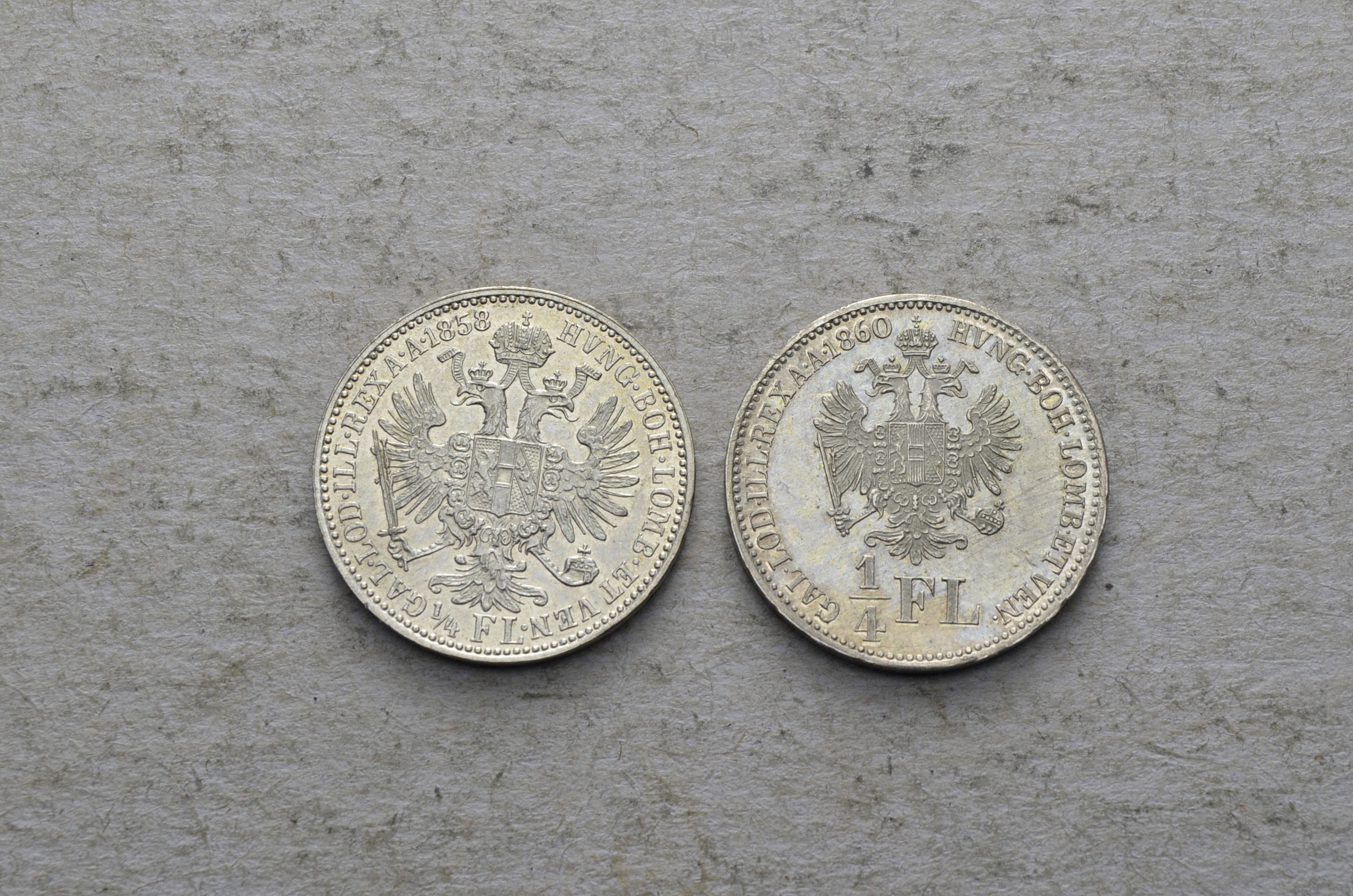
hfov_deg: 24.7
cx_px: 676
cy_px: 448
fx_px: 3094
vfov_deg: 16.5
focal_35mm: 82
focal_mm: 55
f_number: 14
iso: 400
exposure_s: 1/250
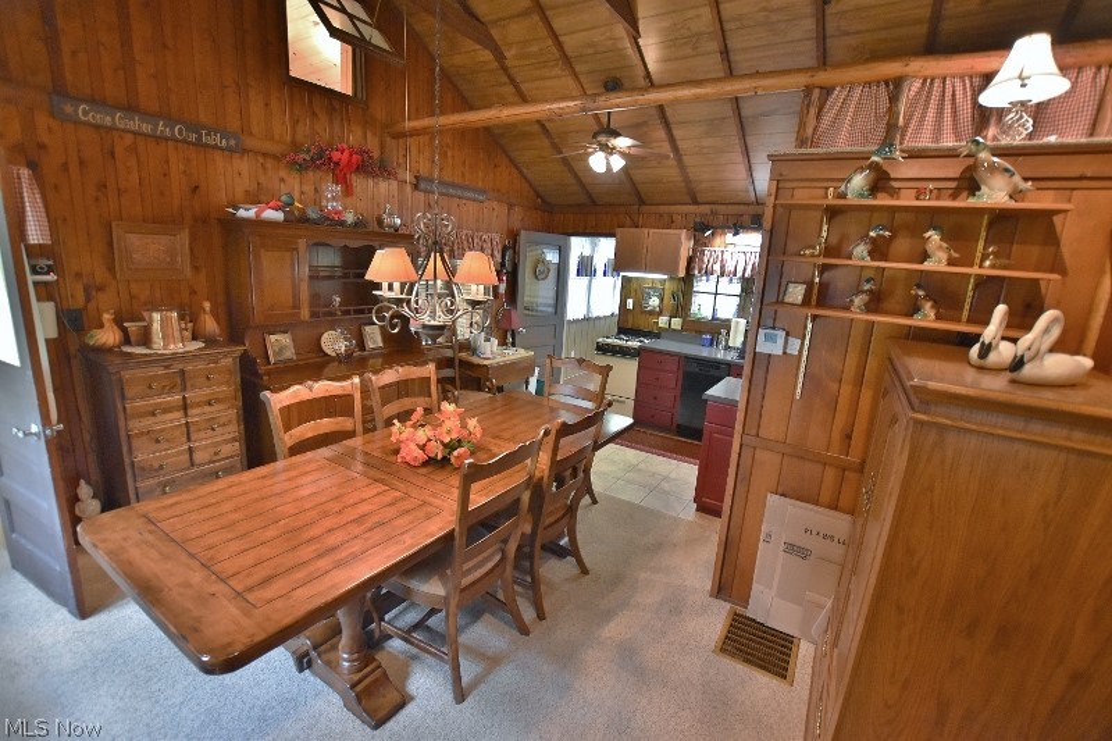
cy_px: 370
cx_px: 556
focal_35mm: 15
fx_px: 463
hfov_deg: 100.4
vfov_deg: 77.3
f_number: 3.5
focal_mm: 10
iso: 2200
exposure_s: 1/60
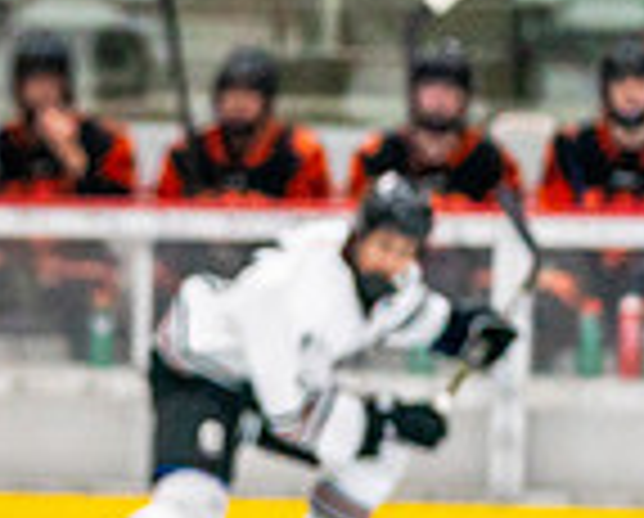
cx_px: -354
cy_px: 781
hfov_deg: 3.9
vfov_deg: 3.1
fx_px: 9530
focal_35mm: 499
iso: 3200
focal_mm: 109
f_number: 2.8
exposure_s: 1/1250
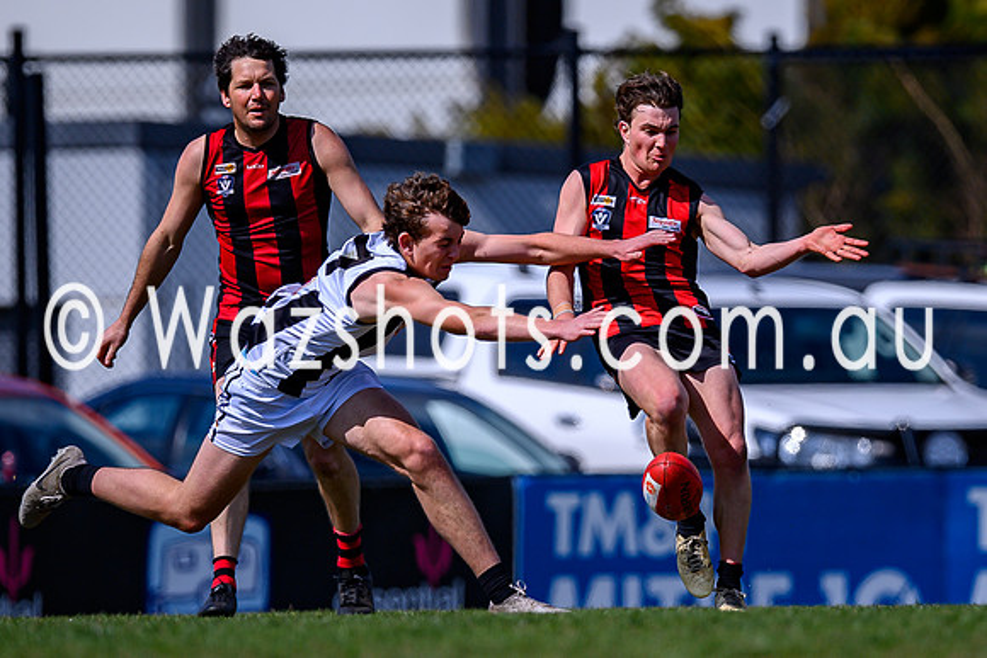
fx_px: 25859
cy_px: 369
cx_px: 601
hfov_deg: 2.2
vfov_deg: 1.5
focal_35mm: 943
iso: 125
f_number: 4
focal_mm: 500
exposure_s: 1/2500
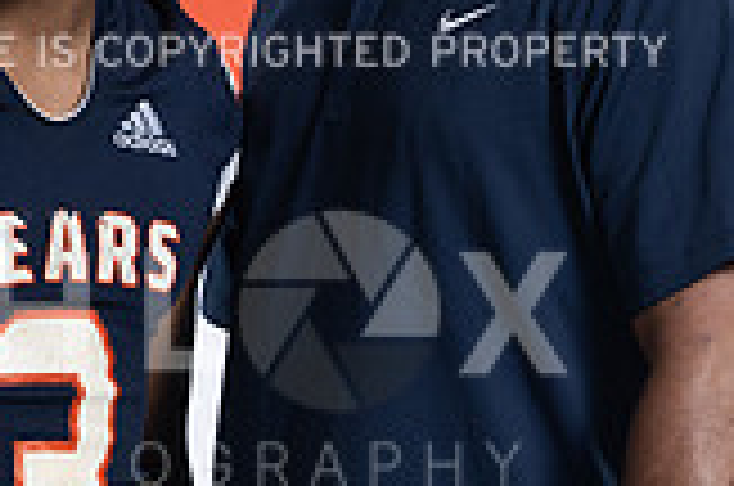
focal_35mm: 298
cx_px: 494
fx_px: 6064
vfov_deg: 4.6
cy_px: 469
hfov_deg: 6.9
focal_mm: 50
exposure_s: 1/125
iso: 320
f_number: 8
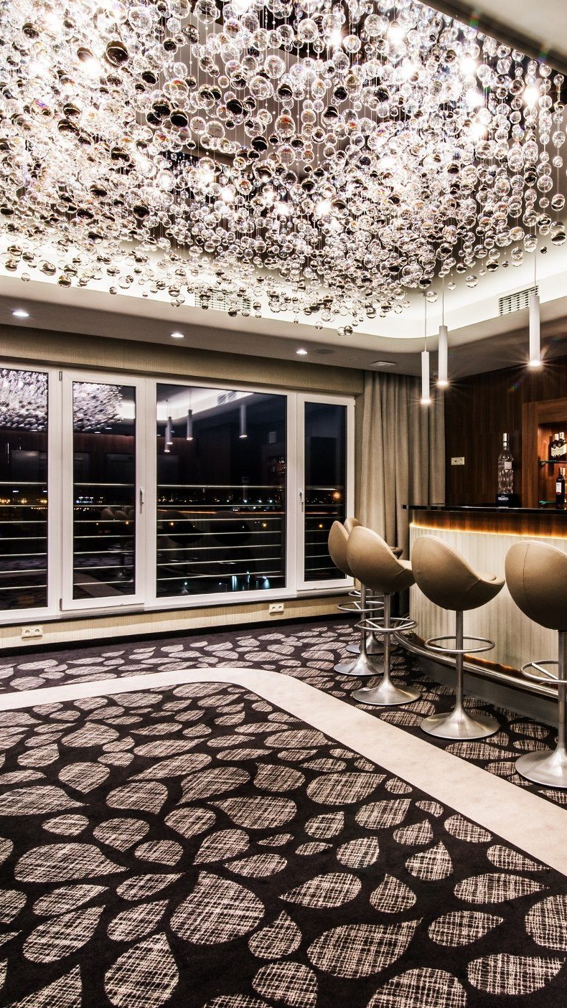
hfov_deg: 43.1
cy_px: 500
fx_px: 695
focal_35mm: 26
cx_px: 418
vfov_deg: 71.9
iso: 400
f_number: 16
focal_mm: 16
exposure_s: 1/2.5
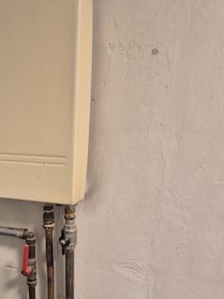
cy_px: 223
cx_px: 21
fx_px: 363
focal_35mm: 42
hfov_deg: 32.5
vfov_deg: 43.5
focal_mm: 5.4
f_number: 1.8
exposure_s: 1/100
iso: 400
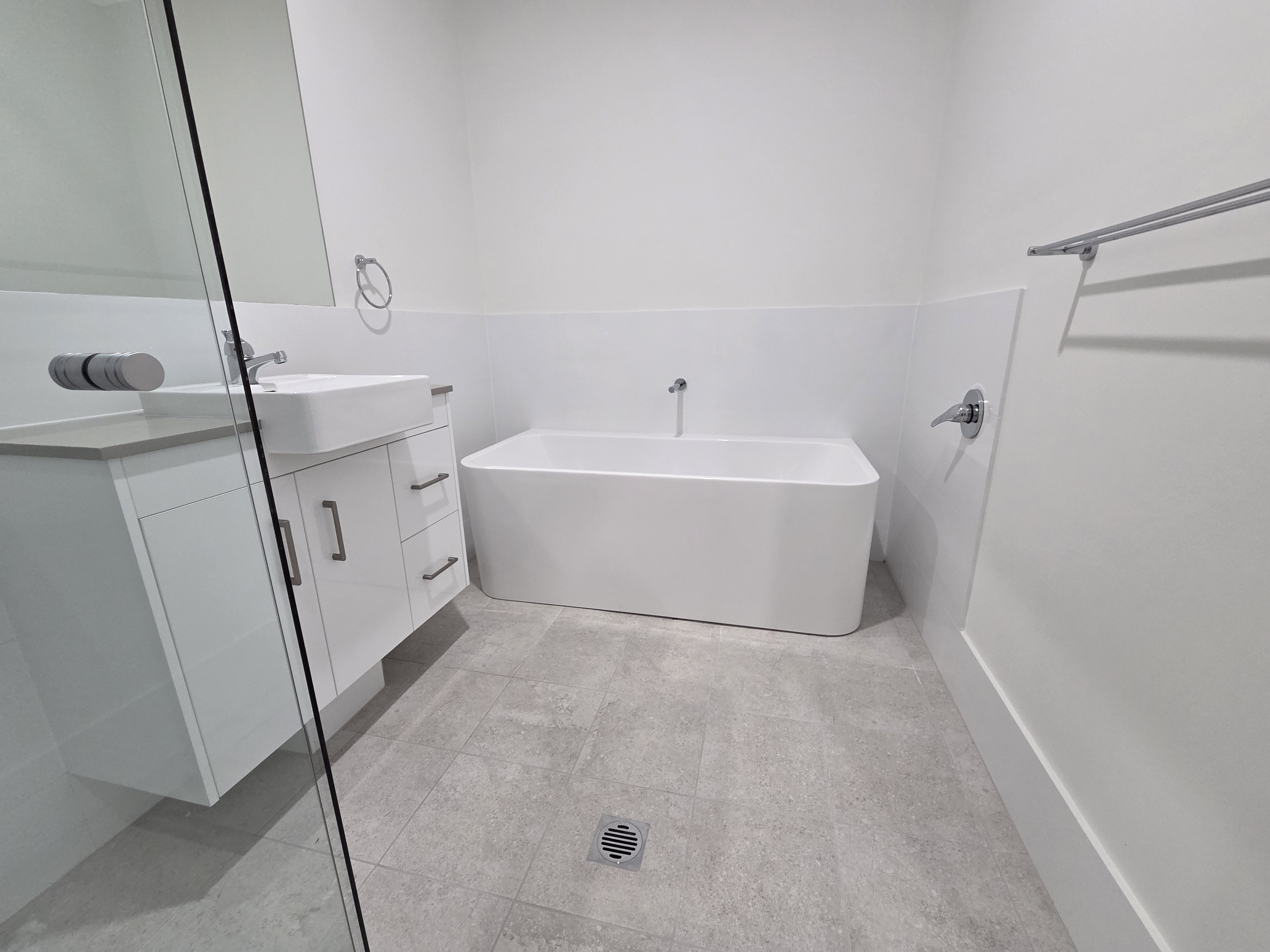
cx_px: 635
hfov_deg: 106.2
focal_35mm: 13
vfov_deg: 89.9
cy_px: 476
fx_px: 477
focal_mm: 2.2
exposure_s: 1/50
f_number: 2.2
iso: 320
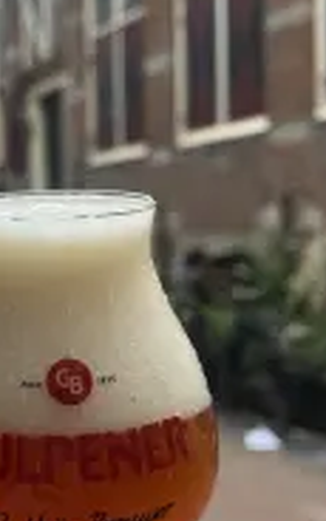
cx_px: 11
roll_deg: +2.2
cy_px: 269
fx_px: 853
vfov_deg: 34.0
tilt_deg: -2.6
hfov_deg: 21.0
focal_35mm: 60
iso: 50
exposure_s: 1/343
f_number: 1.6
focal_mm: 5.1
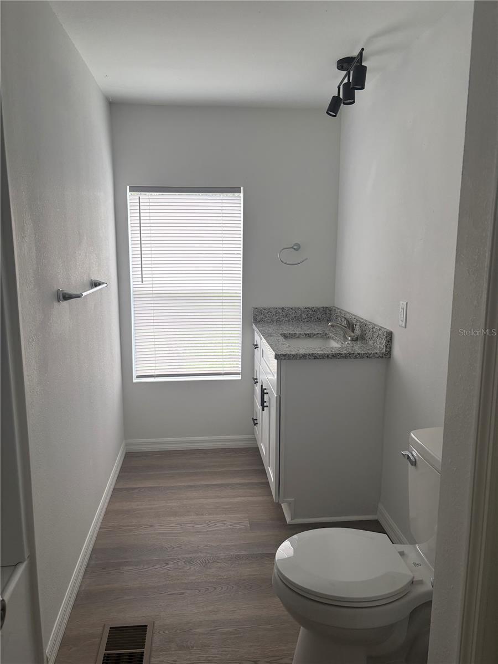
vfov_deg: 67.3
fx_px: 499
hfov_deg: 53.1
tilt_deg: -8.5
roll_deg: +0.0
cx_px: 249
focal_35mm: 26
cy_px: 332
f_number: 1.6
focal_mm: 5.96
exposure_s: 1/121
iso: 125
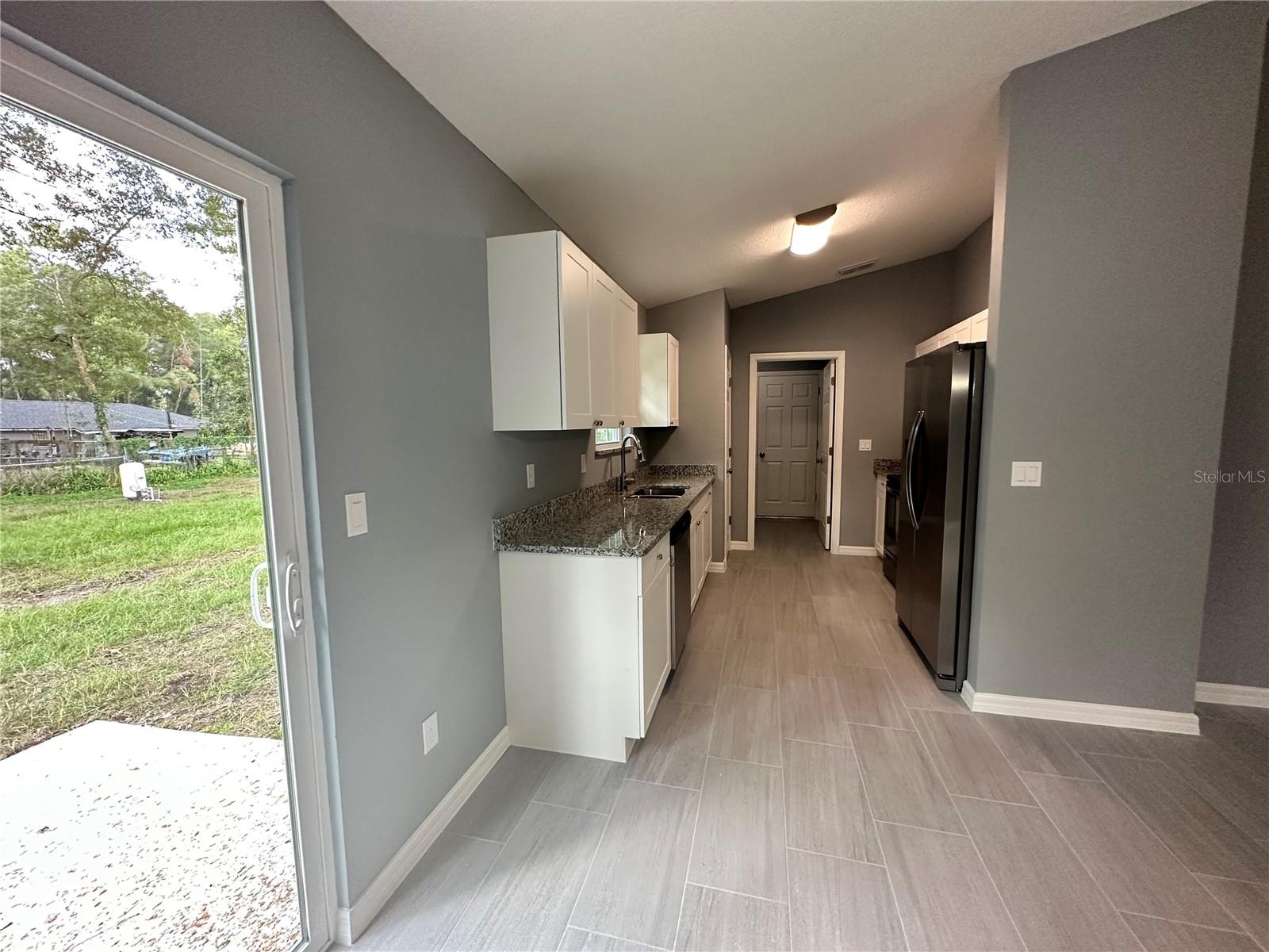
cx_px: 634
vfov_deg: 85.7
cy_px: 476
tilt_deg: -5.0
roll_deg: -0.1
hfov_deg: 102.1
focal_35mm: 14
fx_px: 513
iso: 250
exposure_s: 1/120
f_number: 2.2
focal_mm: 2.22
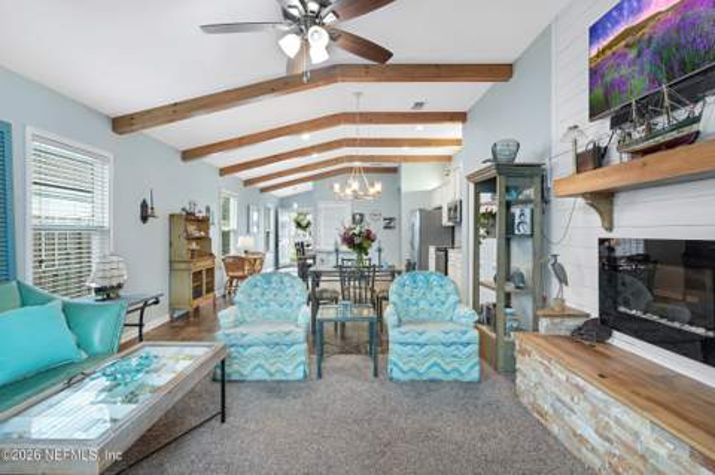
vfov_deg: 70.3
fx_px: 337
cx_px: 358
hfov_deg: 93.3
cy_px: 238
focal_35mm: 17
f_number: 8
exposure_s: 5
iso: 100
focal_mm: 17
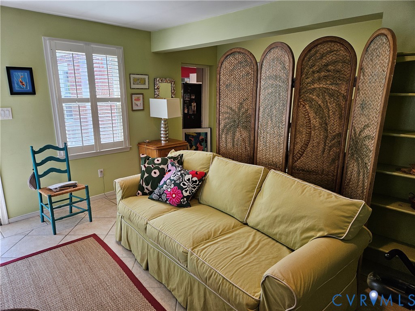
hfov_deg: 73.9
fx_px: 276
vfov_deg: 58.9
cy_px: 156
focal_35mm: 23
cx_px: 208
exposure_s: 1/120
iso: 100
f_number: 1.8
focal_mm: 5.4
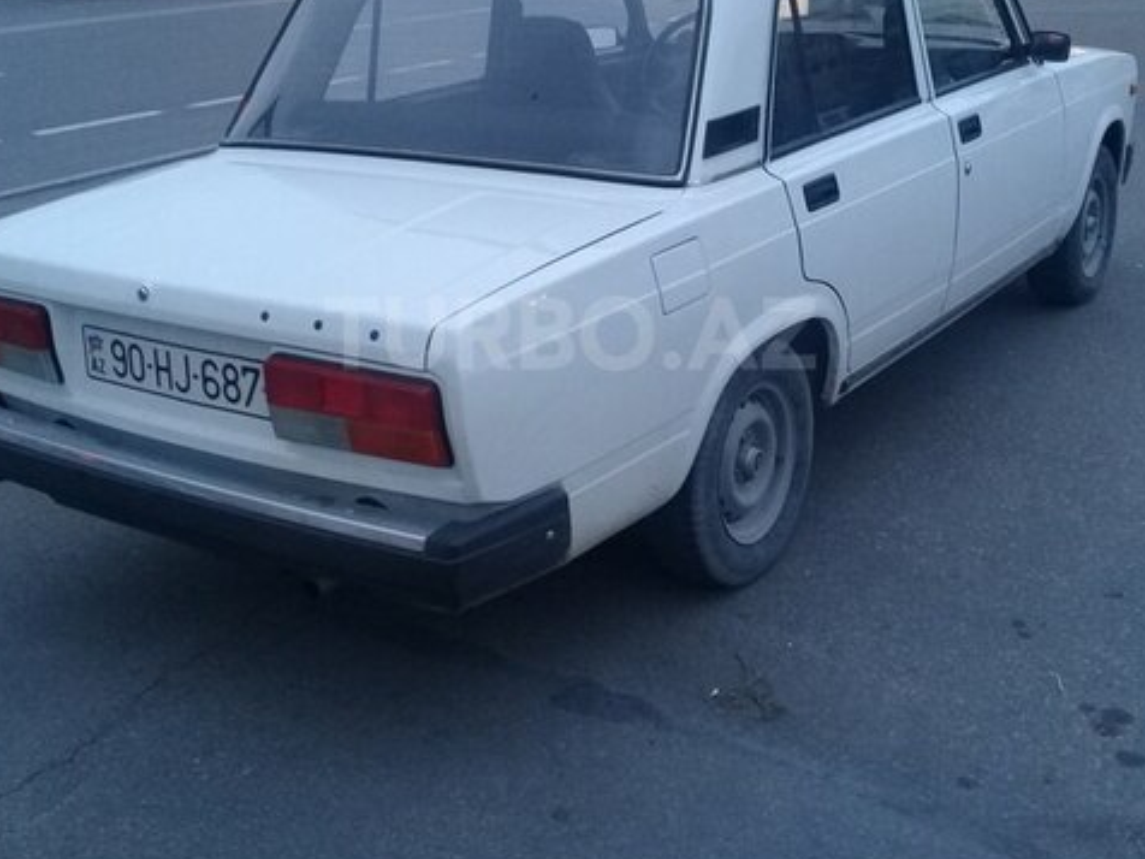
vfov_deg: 33.5
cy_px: 333
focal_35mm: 43
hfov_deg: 43.9
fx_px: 1422
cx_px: 570
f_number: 2.2
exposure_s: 1/33
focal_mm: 3.3
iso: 100
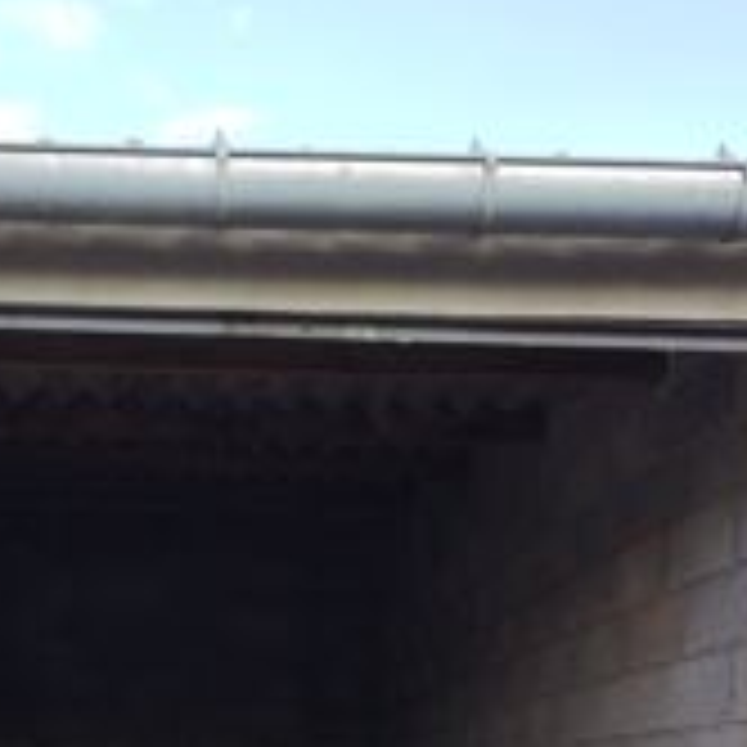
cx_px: 144
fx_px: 1440
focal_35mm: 59
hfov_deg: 28.4
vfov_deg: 25.5
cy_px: 938
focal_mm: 4.75
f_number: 1.8
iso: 100
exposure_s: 1/237
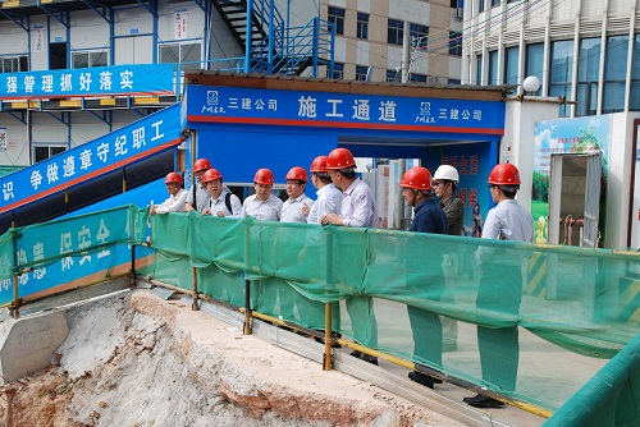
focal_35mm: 48
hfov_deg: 41.1
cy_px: 214
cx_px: 320
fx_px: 854
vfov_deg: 28.1
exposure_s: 1/200
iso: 100
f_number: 7.1
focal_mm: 32
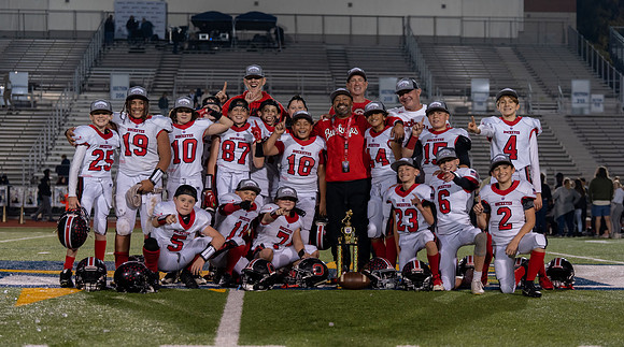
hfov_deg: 25.6
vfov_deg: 14.4
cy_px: 178
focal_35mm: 83
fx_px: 1374
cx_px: 336
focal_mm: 70
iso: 1000
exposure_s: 1/320
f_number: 2.8
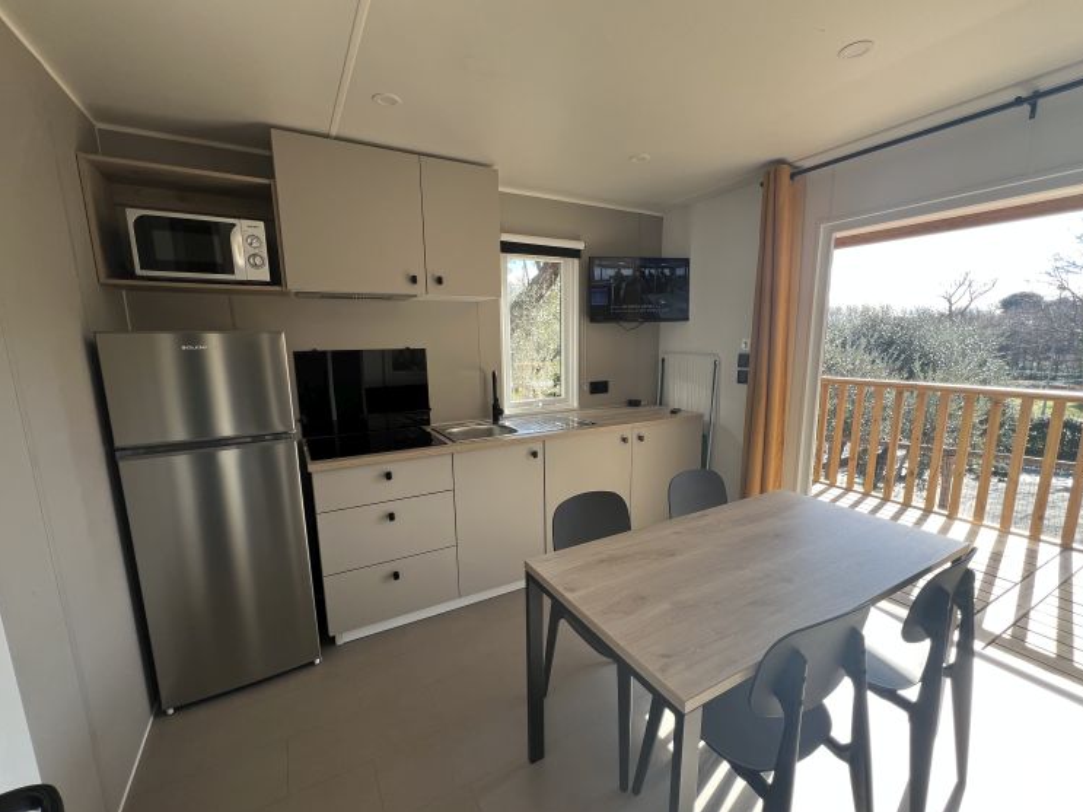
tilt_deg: -10.8
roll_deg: +1.1
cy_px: 426
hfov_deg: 102.0
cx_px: 557
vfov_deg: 85.6
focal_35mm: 14
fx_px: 438
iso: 32
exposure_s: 1/130
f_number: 1.8
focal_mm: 1.57
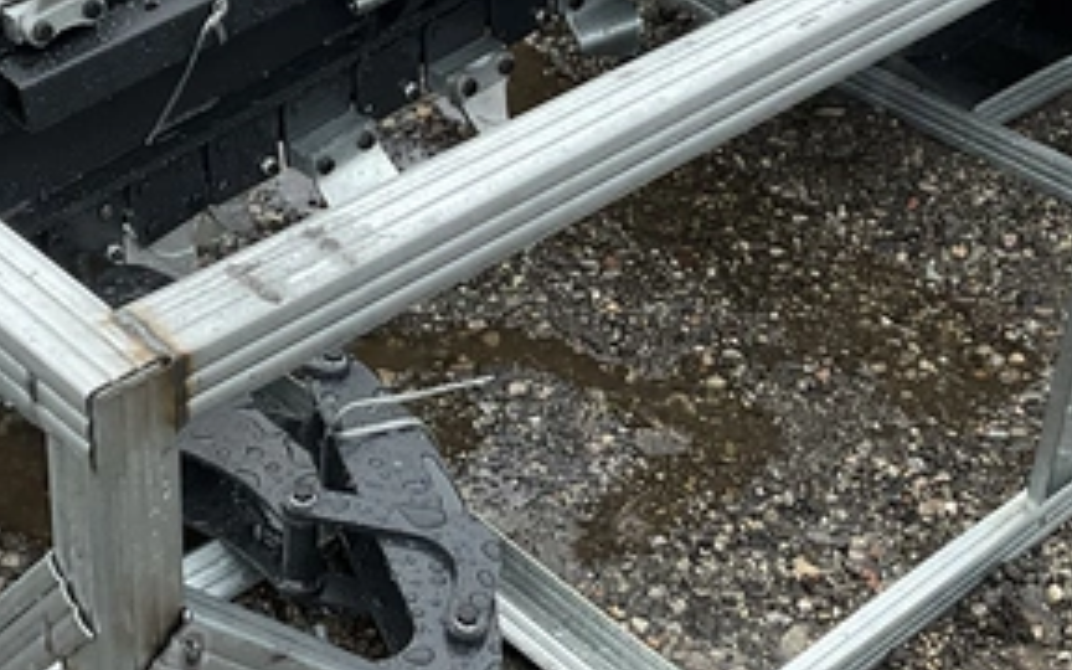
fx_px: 2337
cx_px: 436
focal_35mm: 80
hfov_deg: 25.8
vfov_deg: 16.2
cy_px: 154
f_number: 1.8
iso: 64
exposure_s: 1/63
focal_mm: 3
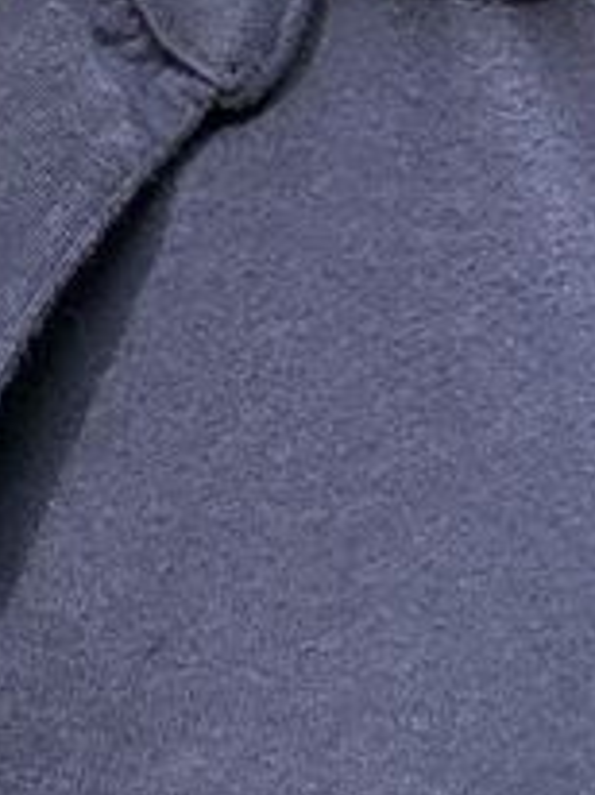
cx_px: -750
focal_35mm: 179
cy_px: -915
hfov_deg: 7.8
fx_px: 4111
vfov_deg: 10.0
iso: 50
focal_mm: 2.69
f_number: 1.9
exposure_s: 1/121
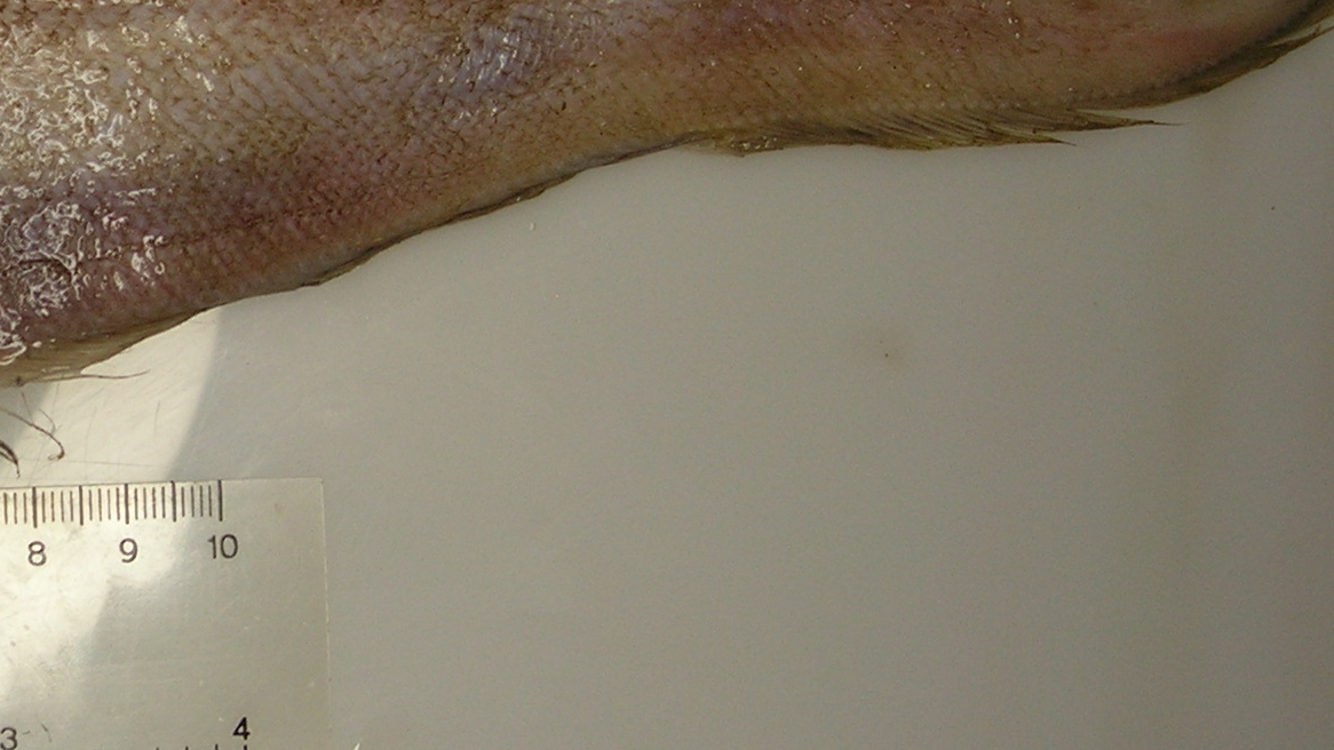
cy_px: 290
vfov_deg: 13.1
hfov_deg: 22.5
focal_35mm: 92
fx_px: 3254
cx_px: 71
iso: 64
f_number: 2.8
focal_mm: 7.8
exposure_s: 1/62.3
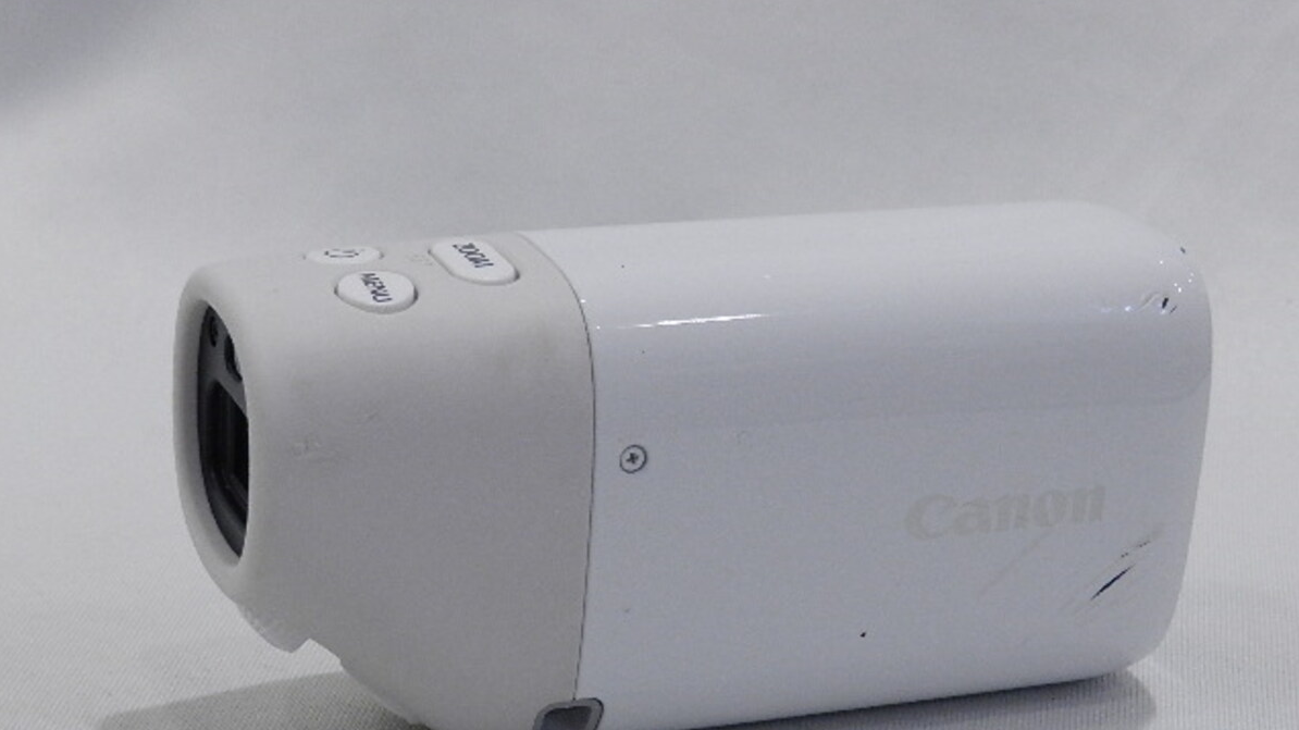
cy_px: 445
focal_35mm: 92
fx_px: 3168
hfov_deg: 23.2
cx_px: 648
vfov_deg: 13.1
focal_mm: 14.9
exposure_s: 1/125
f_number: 4.4
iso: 720
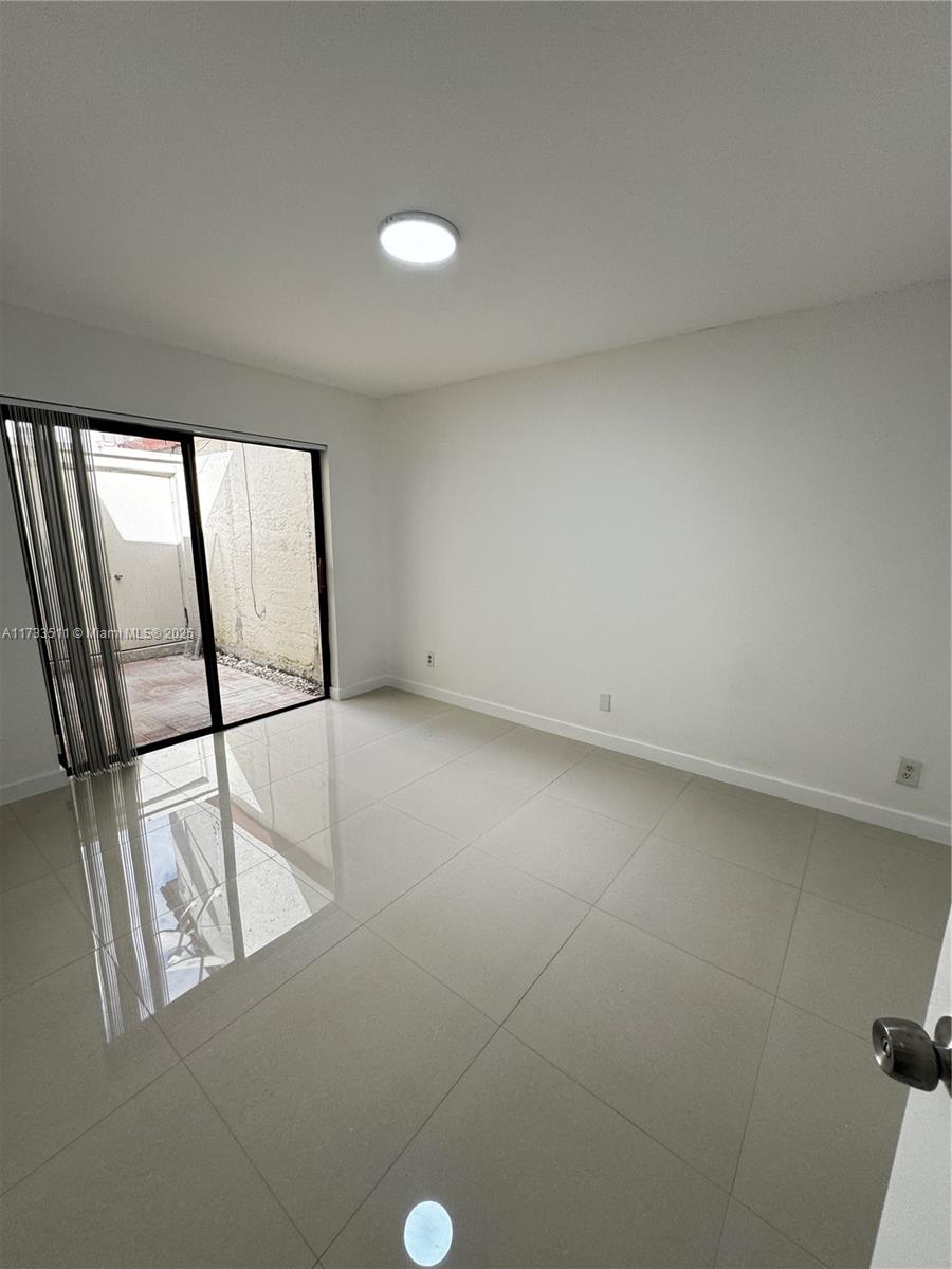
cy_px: 634
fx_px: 513
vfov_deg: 102.1
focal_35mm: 14
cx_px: 476
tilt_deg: -12.5
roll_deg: -0.6
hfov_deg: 85.7
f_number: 2.2
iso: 50
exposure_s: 1/99
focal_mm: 2.22
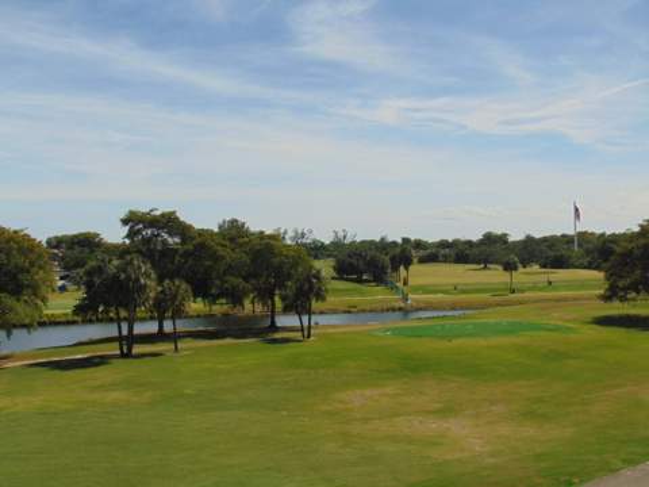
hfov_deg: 52.6
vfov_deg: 40.7
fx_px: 656
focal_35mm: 35
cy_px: 244
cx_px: 324
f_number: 8.3
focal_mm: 6.3
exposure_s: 1/250
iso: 80
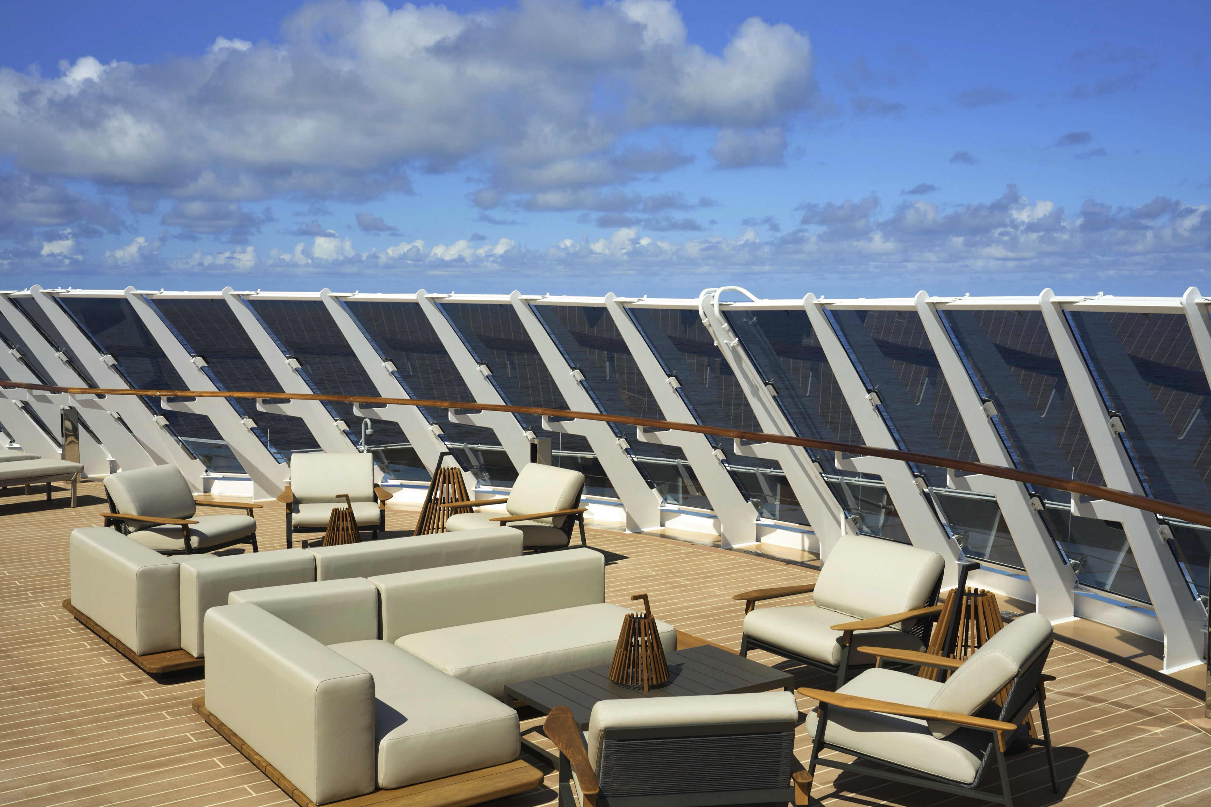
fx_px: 1278
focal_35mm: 38
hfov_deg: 50.7
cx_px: 606
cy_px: 404
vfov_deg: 35.0
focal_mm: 38
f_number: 11
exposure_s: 1/250
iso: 200
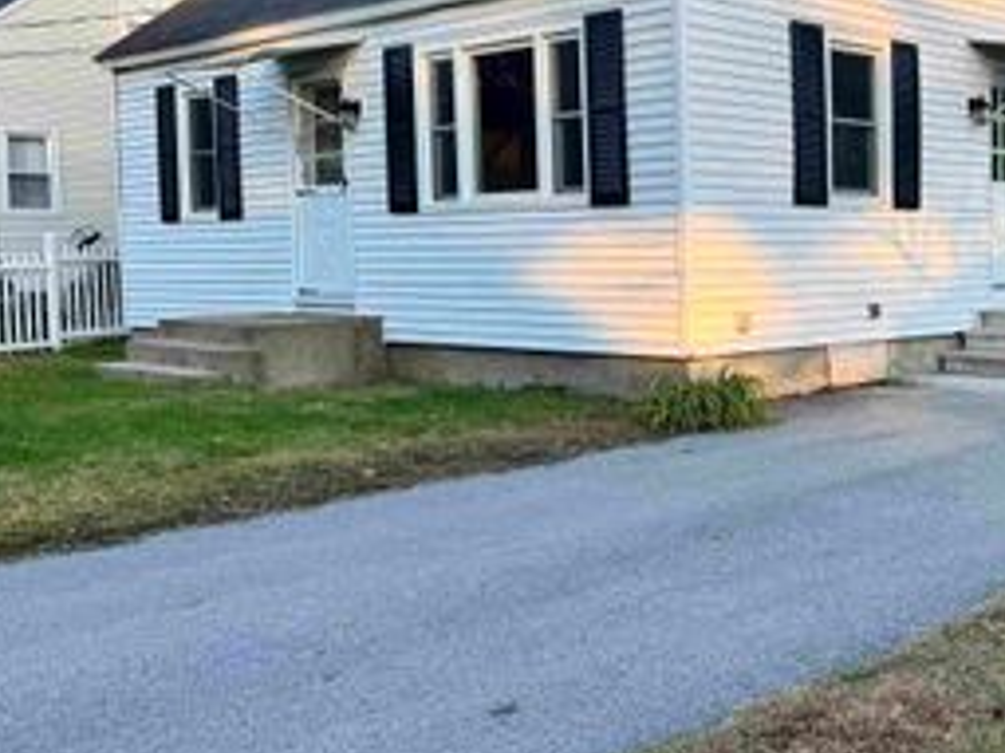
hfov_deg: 37.8
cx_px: 899
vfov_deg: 30.8
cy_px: 321
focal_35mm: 47
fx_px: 1364
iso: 80
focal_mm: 6.76
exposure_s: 1/340
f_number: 1.78
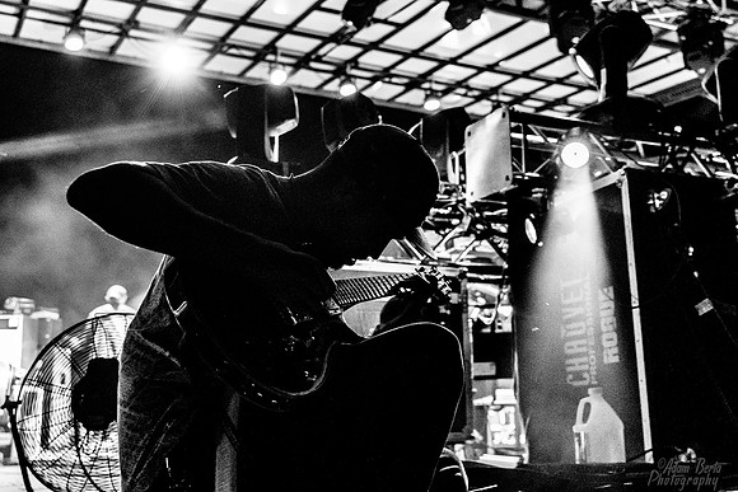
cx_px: 369
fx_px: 861
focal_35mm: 42
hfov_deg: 46.4
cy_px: 246
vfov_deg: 31.9
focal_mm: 28
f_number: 2.8
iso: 3200
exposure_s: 1/80
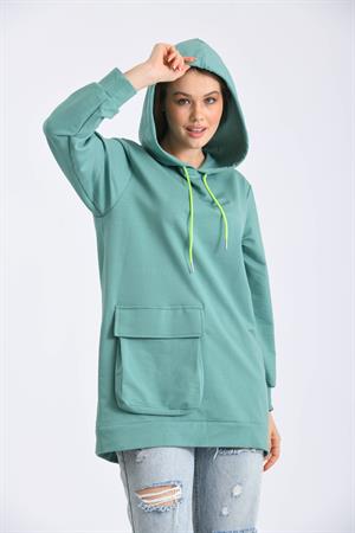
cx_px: 178
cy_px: 266
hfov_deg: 8.3
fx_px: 2440
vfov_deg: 12.5
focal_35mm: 165
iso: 100
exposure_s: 1/160
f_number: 9
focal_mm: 165
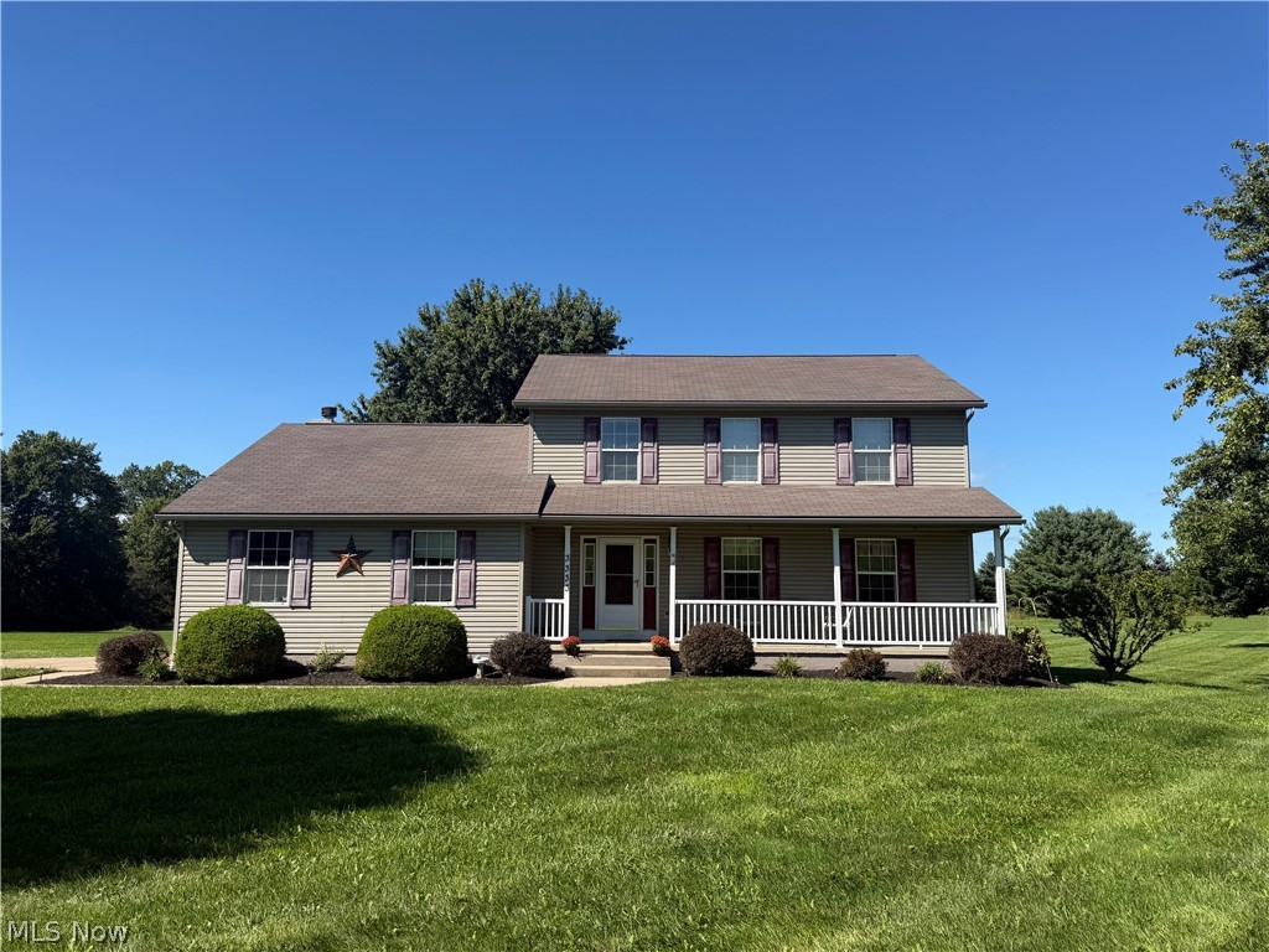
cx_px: 634
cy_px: 476
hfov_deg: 71.6
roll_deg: +0.3
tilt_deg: +7.2
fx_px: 880
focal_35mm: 24
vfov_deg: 56.8
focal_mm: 6.76
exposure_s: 1/3759
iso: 80
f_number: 1.78
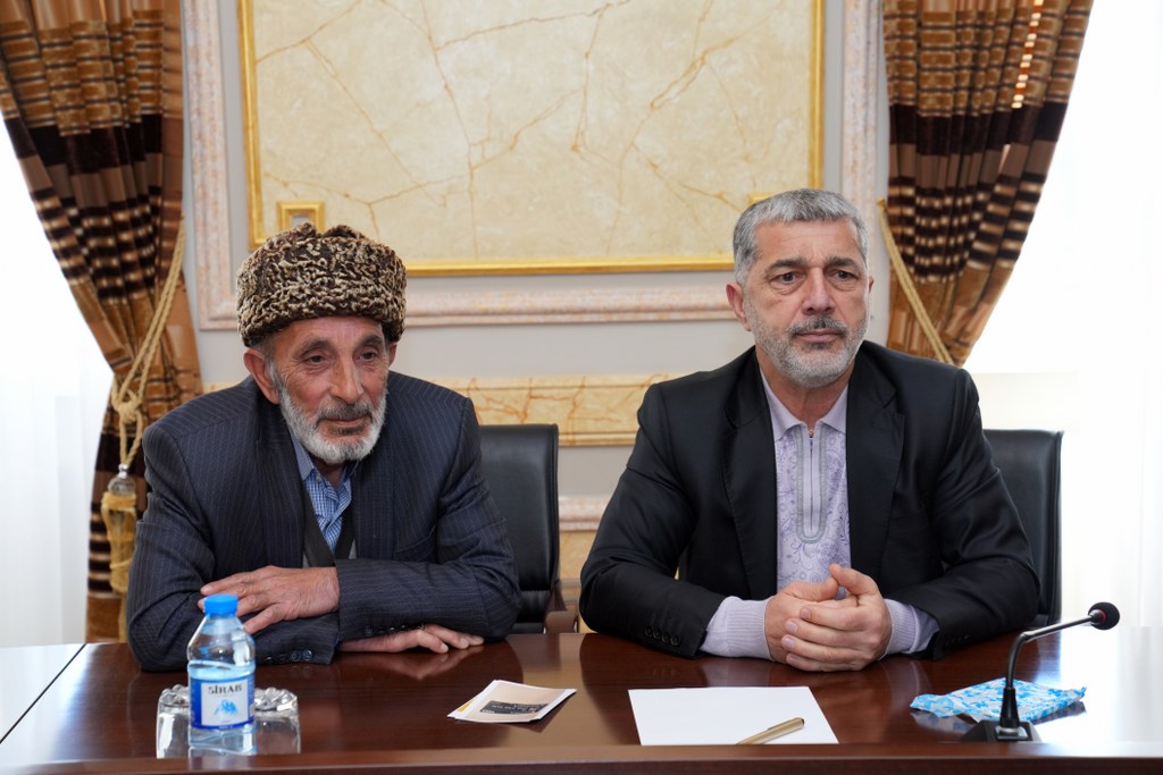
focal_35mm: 65
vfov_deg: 20.9
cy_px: 388
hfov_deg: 31.0
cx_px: 582
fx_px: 2100
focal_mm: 65
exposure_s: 1/200
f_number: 5
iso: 1000
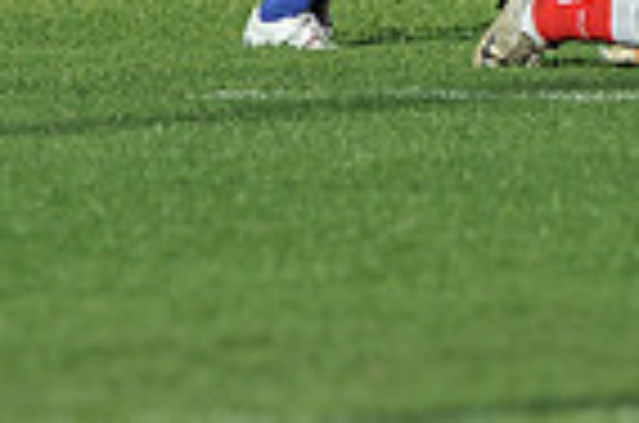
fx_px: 32569
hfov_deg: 1.1
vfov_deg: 0.7
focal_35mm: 1839
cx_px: 972
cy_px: -358
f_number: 3.5
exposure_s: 1/3200
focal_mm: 300
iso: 200
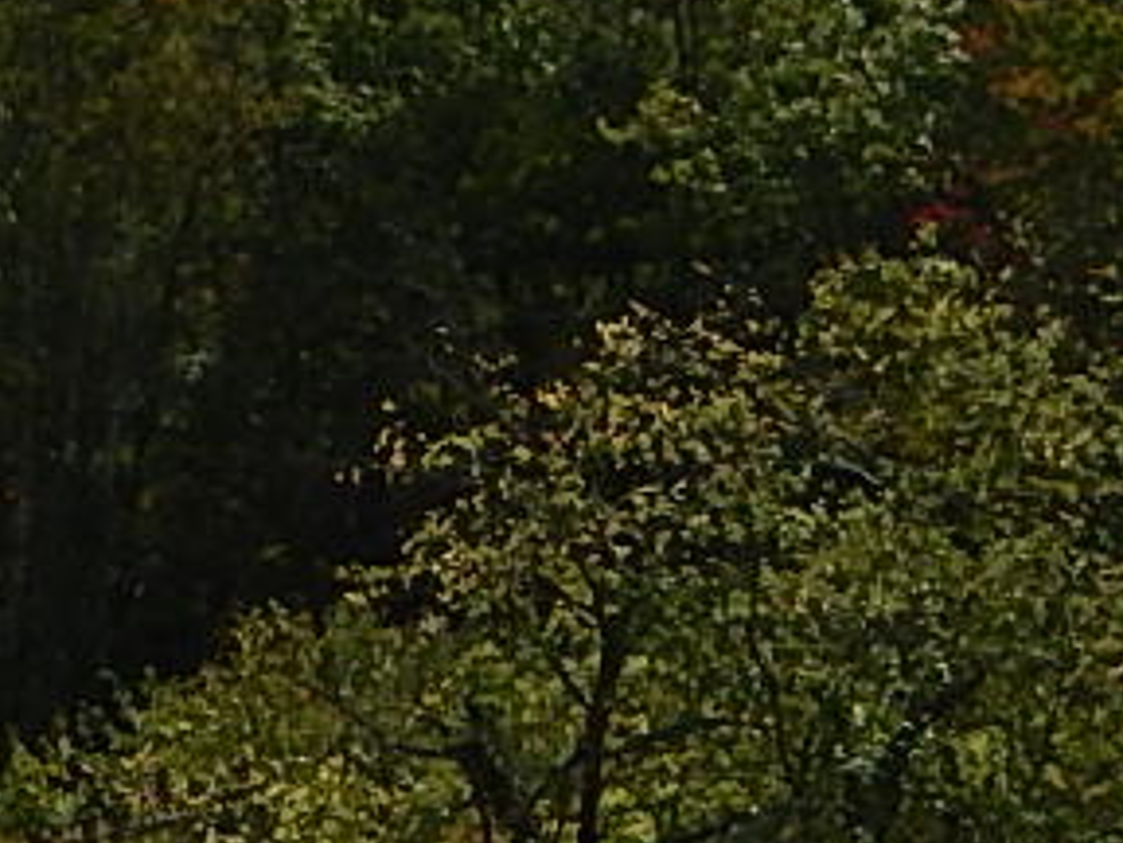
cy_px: 160
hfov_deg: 4.2
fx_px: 15345
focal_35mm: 473
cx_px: -885
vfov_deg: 3.1
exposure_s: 1/1500
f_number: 5.1
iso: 125
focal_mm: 15.2
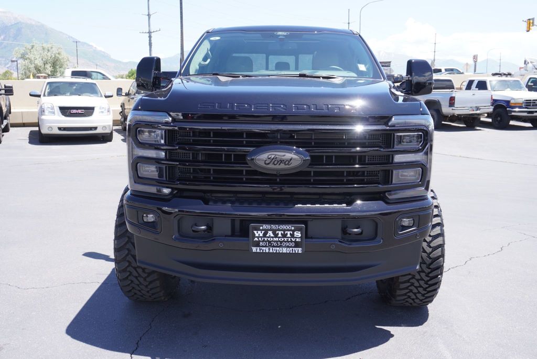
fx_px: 515
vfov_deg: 38.4
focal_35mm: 34
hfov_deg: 55.1
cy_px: 180
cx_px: 268
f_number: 6.3
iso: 100
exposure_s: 1/125
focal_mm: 23
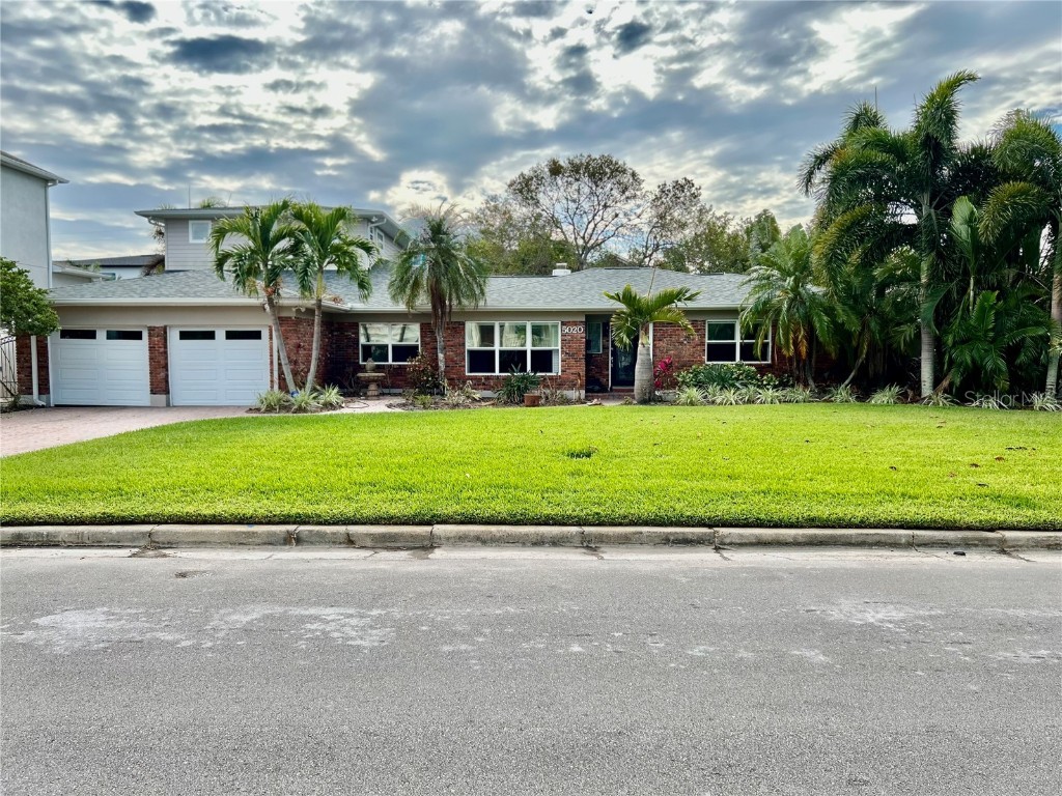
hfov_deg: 67.3
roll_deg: +0.8
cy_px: 398
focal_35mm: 26
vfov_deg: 53.1
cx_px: 531
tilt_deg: -3.2
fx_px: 798
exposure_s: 1/1751
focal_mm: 5.7
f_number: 1.5
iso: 50
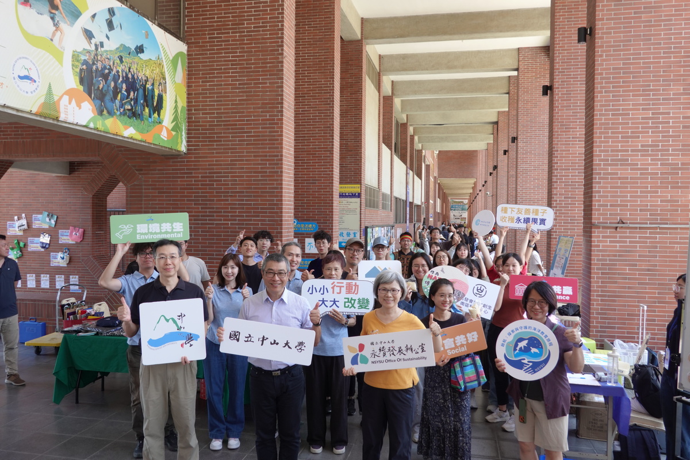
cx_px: 345
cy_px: 230
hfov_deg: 61.9
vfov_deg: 43.6
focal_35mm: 30
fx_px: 575
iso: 125
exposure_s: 1/80
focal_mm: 11.06
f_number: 3.2
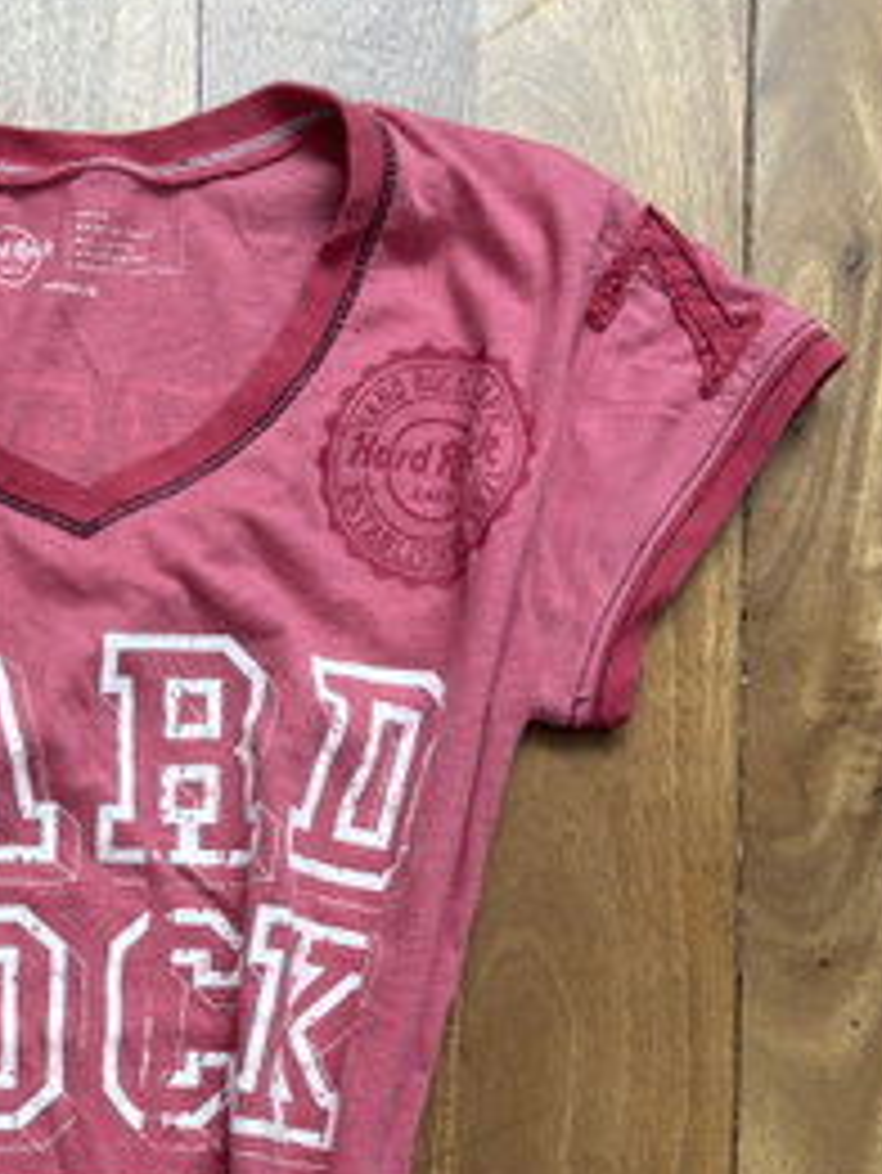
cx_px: 50
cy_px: 1136
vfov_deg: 33.5
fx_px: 1799
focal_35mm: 53
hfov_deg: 26.4
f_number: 1.6
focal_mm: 5.96
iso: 160
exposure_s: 1/60
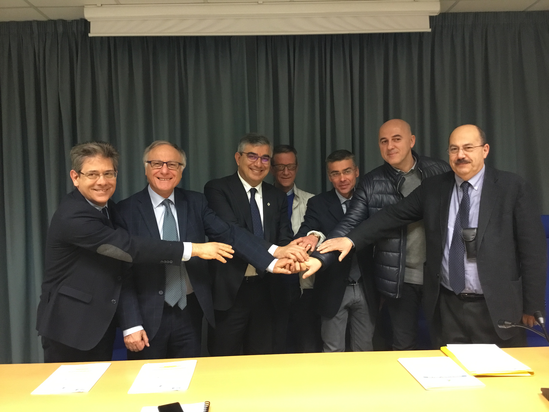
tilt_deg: -1.7
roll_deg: +1.1
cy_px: 206
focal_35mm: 31
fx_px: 492
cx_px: 274
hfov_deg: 58.4
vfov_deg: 45.4
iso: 200
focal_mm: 3.3
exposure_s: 1/20
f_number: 2.4
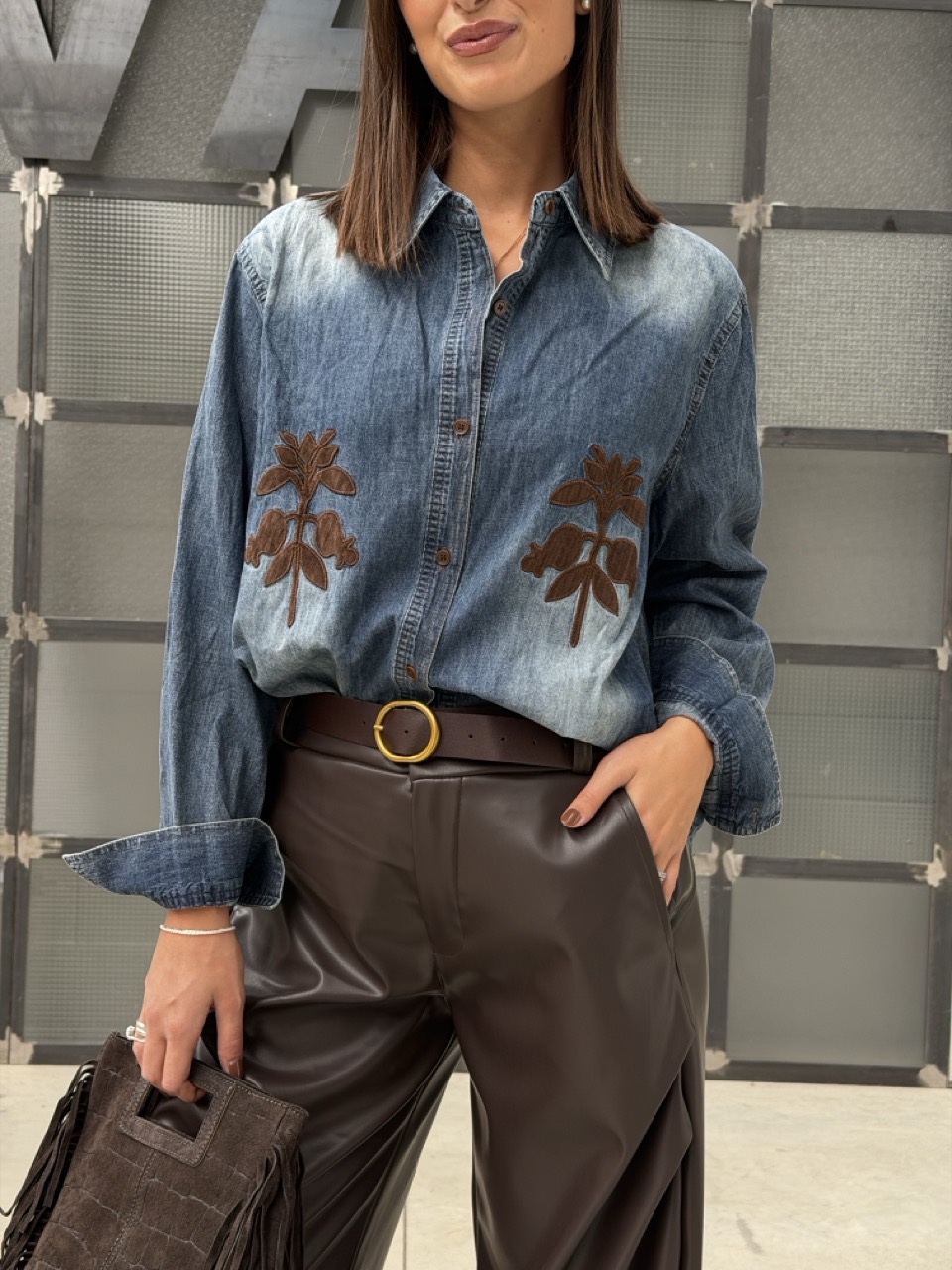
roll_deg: -2.1
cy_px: 635
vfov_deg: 39.7
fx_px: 1760
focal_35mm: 48
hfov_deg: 30.3
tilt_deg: -1.5
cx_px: 476
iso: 125
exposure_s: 1/60
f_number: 1.78
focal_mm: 6.76
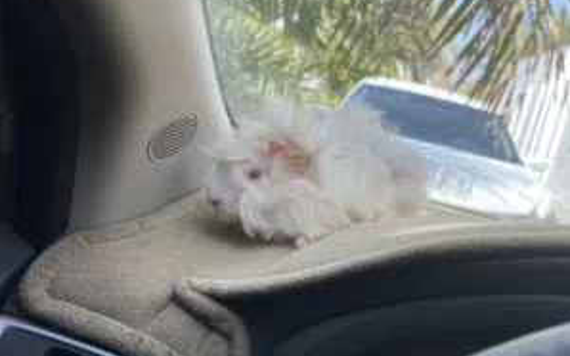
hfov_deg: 52.8
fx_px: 575
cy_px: 203
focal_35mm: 37
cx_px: 285
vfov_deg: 34.4
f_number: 1.8
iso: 32
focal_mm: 4.25
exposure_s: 1/367
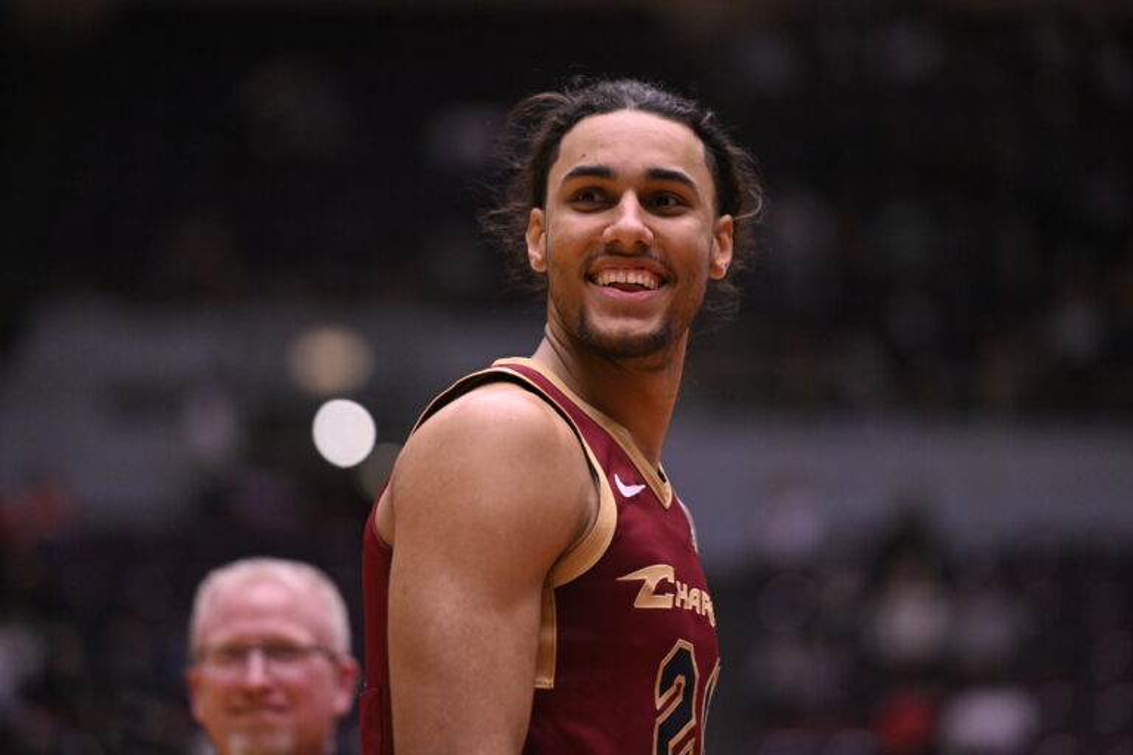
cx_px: 566
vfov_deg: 6.9
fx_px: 6294
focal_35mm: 200
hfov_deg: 10.3
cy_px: 378
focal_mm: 200
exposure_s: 1/1250
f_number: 2.8
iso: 4000
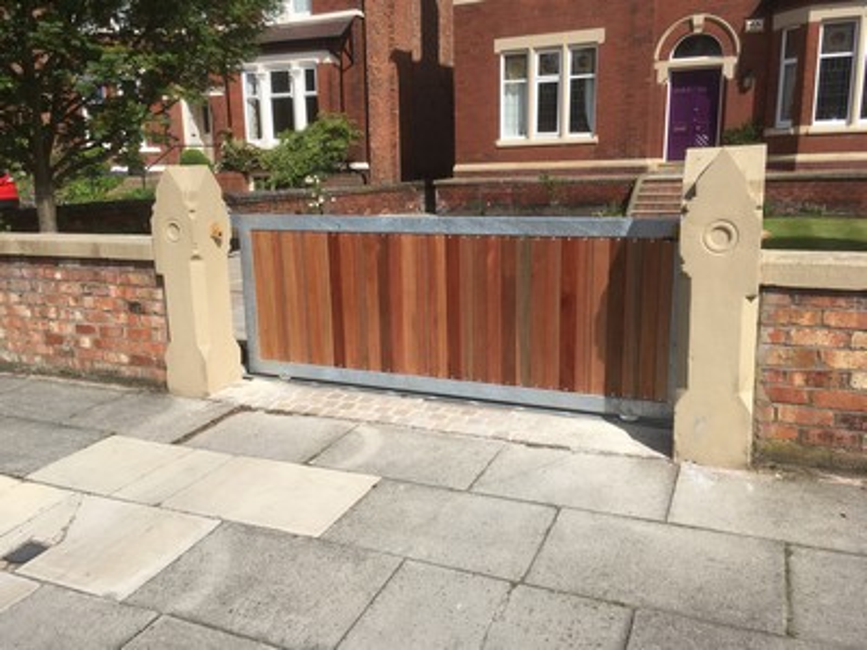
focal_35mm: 29
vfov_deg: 48.2
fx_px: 726
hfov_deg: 61.7
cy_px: 325
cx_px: 434
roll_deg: +0.2
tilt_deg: -11.5
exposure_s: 1/1672
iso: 25
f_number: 2.2
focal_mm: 4.15
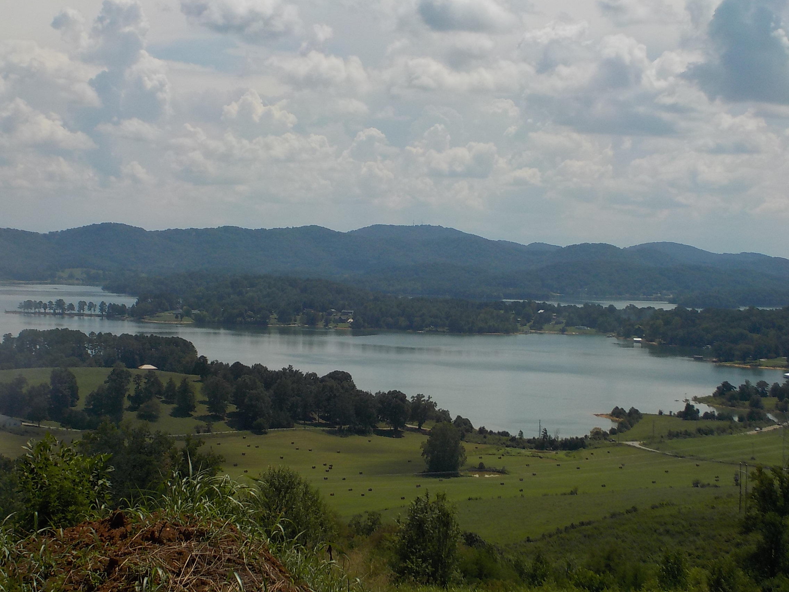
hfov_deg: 27.4
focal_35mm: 71
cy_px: 296
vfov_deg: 20.7
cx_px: 394
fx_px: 1618
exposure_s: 1/1250
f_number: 5.3
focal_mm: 9.7
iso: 125
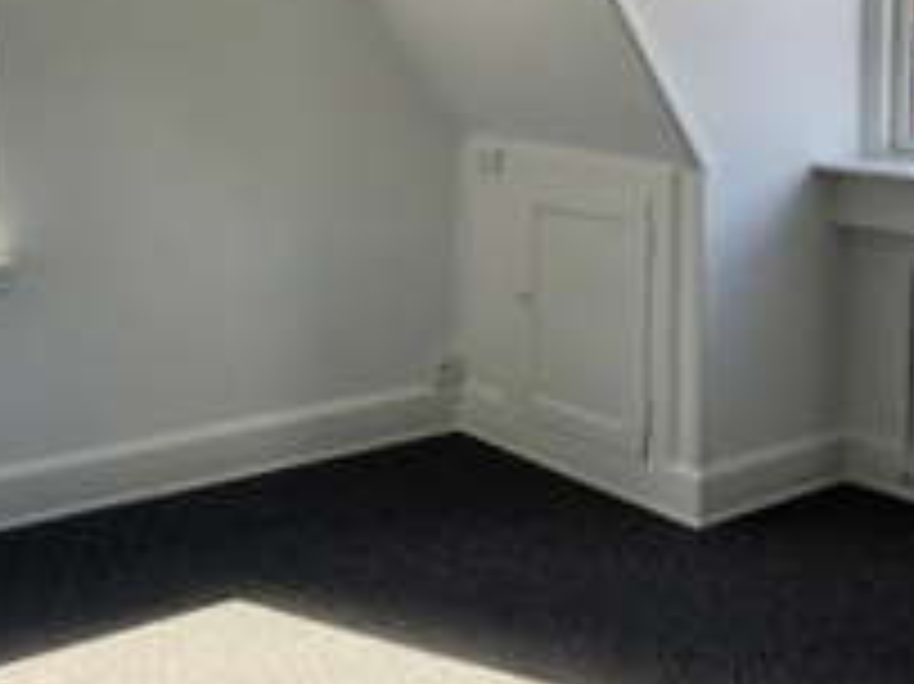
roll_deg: +0.4
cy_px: 130
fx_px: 1504
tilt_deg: -7.2
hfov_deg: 33.7
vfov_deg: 25.2
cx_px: 380
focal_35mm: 57
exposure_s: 1/100
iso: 25
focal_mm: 3.3
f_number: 2.4
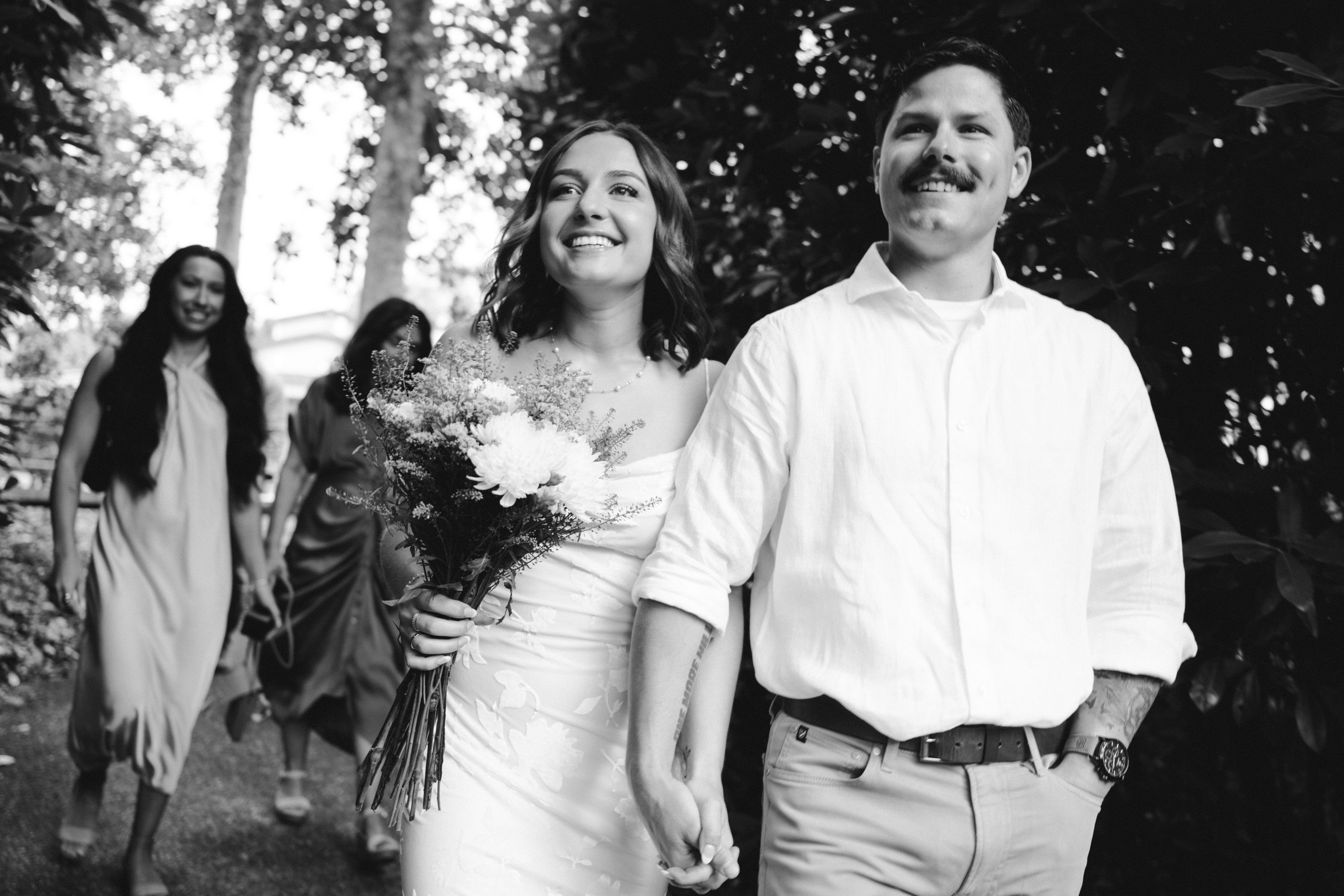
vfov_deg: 41.1
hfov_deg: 58.7
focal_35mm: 32
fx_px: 1195
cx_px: 663
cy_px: 447
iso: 100
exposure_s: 1/125
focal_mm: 31.5
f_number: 2.8
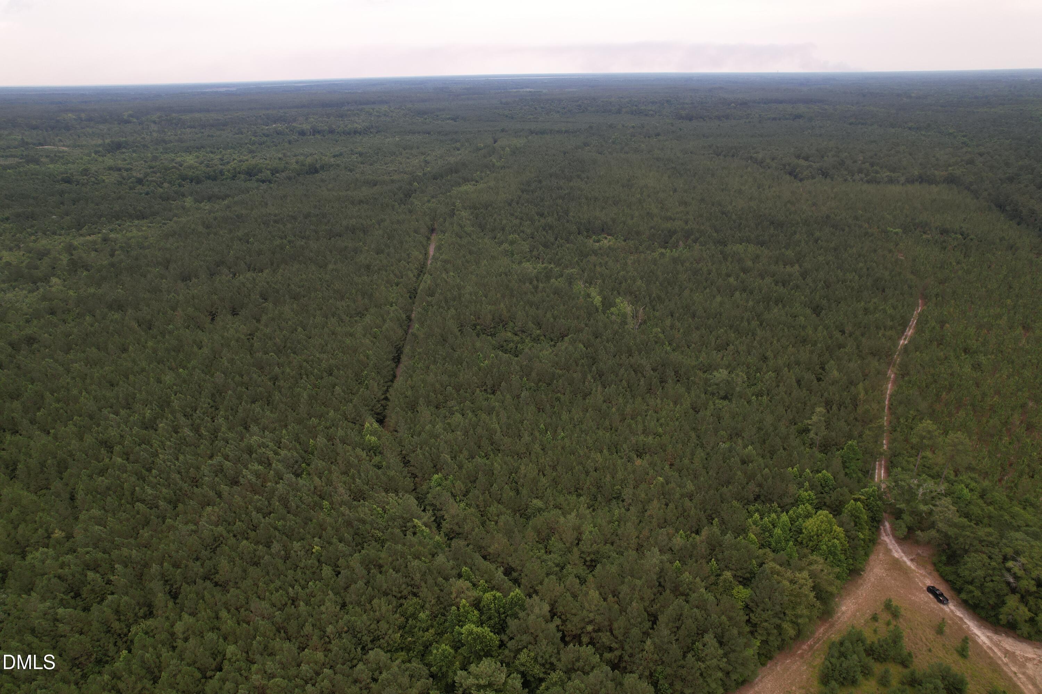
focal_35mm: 22
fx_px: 637
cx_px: 521
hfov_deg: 78.6
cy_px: 347
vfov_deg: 57.2
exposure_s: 1/15
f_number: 2.8
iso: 120
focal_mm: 8.38
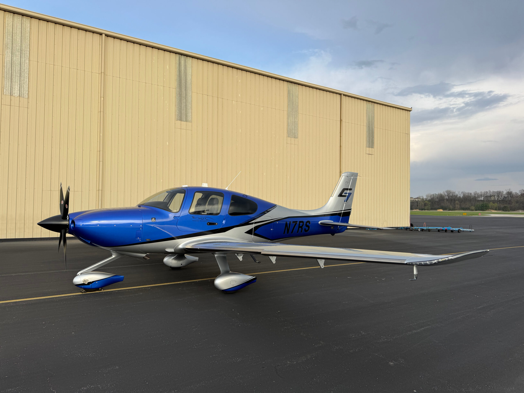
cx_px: 262
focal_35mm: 24
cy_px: 196
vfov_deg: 56.8
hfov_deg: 71.6
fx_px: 363
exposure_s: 1/1869
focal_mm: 6.76
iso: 80
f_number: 1.78
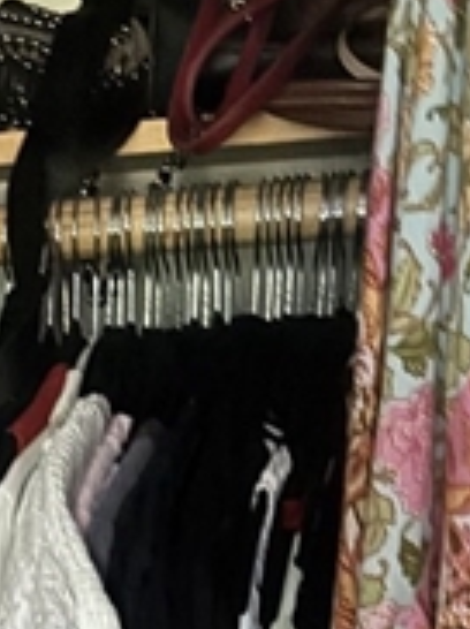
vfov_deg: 16.9
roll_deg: +0.8
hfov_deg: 12.7
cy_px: 805
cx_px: -259
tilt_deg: -12.3
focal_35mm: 110
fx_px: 1996
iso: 1000
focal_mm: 5.96
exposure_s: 1/26
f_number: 1.6
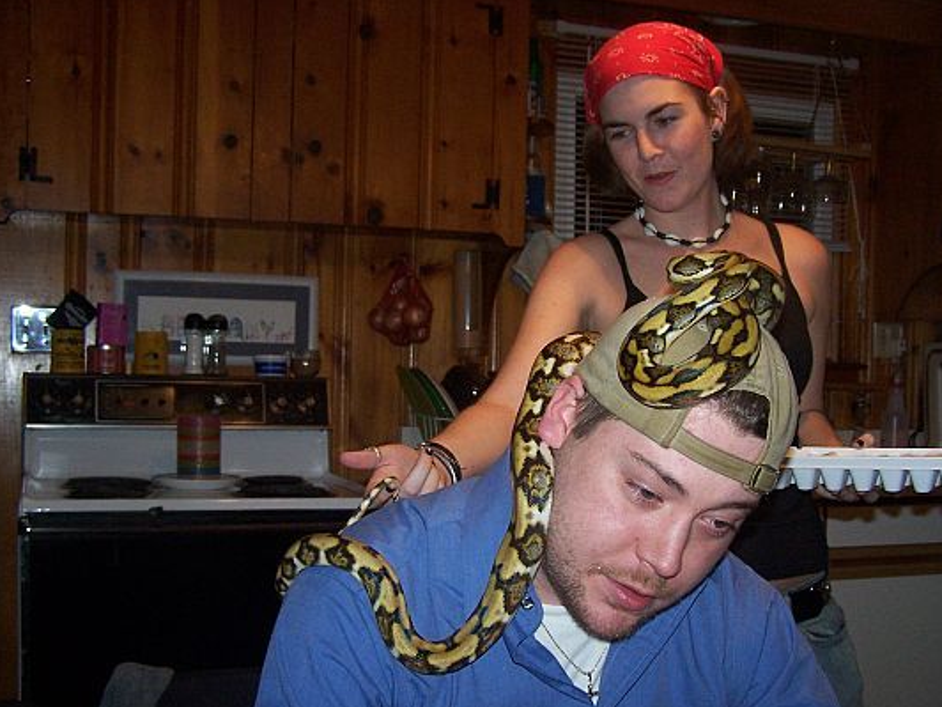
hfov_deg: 41.2
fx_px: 1252
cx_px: 535
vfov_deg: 31.5
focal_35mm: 46
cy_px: 410
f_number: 2.8
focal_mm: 6.3
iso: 140
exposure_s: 1/60
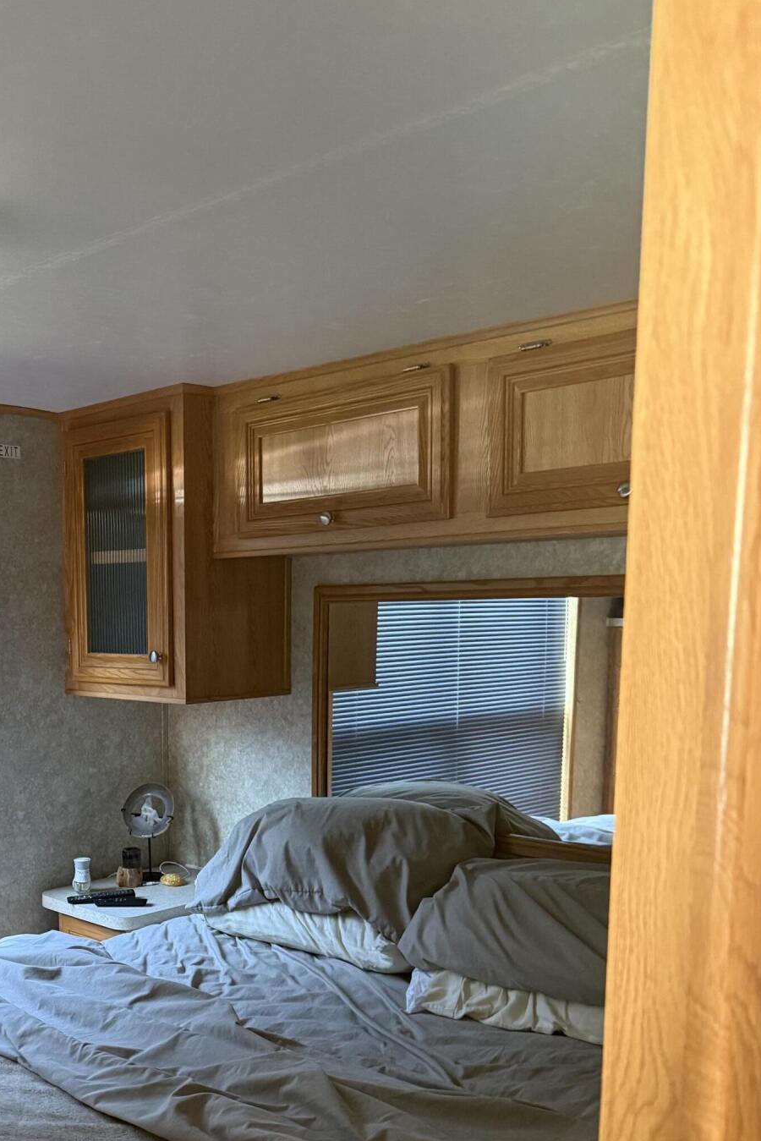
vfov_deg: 50.7
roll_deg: +0.3
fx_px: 1173
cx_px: 145
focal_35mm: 37
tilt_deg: -7.1
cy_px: 784
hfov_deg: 34.8
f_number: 1.78
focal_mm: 6.76
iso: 800
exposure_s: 1/51
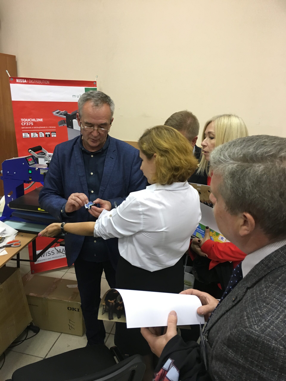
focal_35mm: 29
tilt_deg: -16.0
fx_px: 319
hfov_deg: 48.2
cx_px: 143
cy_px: 190
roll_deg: -1.9
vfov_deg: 61.7
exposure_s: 1/33
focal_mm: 4.15
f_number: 2.2
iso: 160
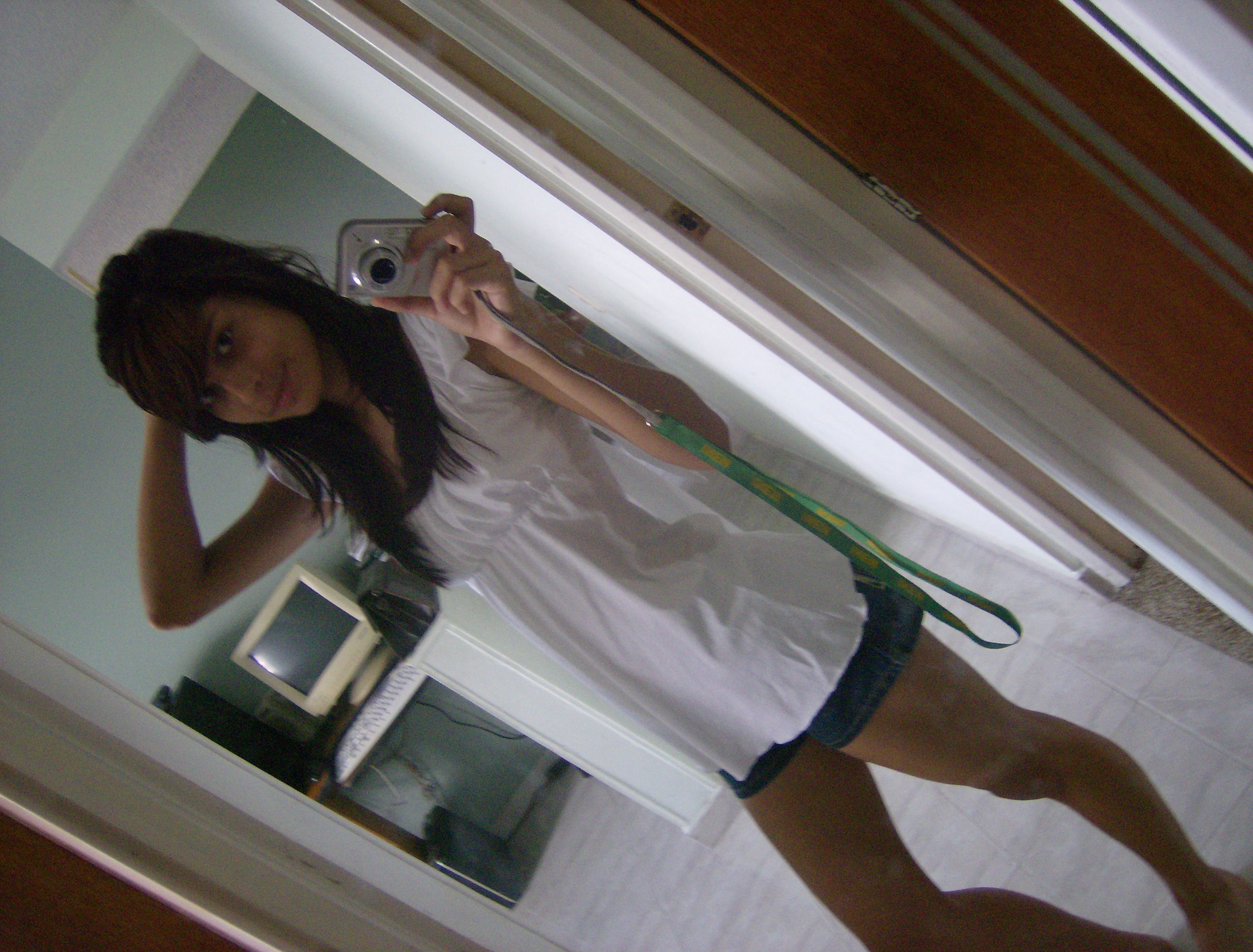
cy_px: 476
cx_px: 626
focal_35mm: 36
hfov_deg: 51.1
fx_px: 1309
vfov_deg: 40.0
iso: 200
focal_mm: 6
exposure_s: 1/28.8
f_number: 2.8
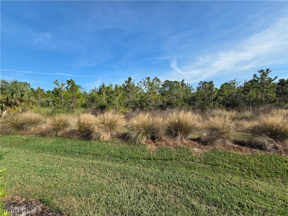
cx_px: 144
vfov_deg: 89.9
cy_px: 108
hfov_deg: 106.2
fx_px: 108
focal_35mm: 13
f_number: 2.2
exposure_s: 1/2456
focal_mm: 2.2
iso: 50
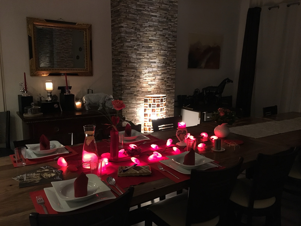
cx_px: 150
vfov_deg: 48.2
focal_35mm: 29
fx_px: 252
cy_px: 113
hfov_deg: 61.7
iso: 320
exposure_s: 1/17
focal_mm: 4.15
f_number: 2.2
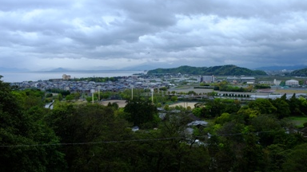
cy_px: 85
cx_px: 131
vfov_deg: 35.6
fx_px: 269
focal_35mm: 33
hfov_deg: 59.2
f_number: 8
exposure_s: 1/85
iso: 200
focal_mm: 18
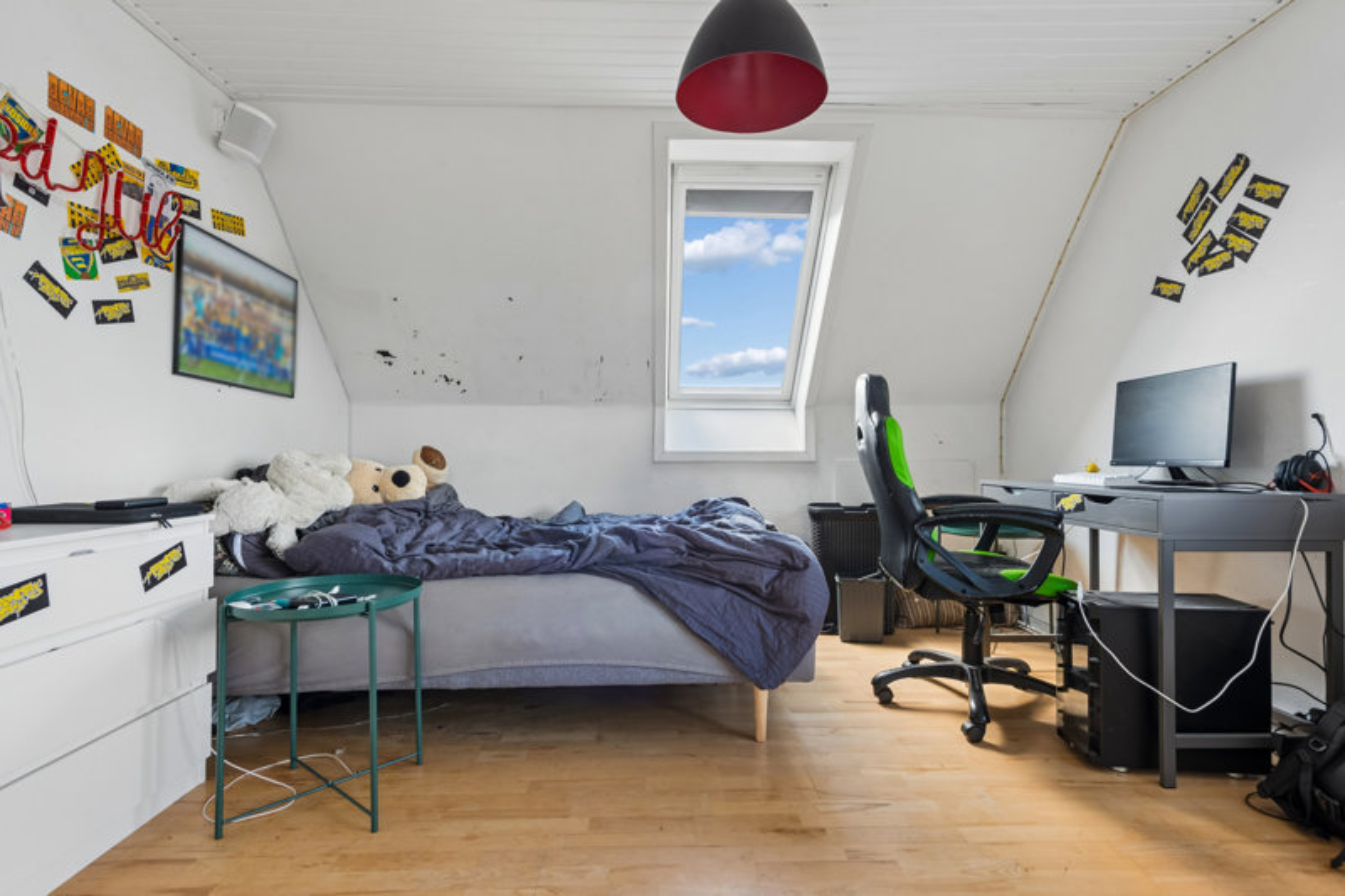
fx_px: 672
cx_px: 672
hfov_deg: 90.0
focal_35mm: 18
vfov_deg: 67.4
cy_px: 448
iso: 200
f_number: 11
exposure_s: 1/5
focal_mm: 18
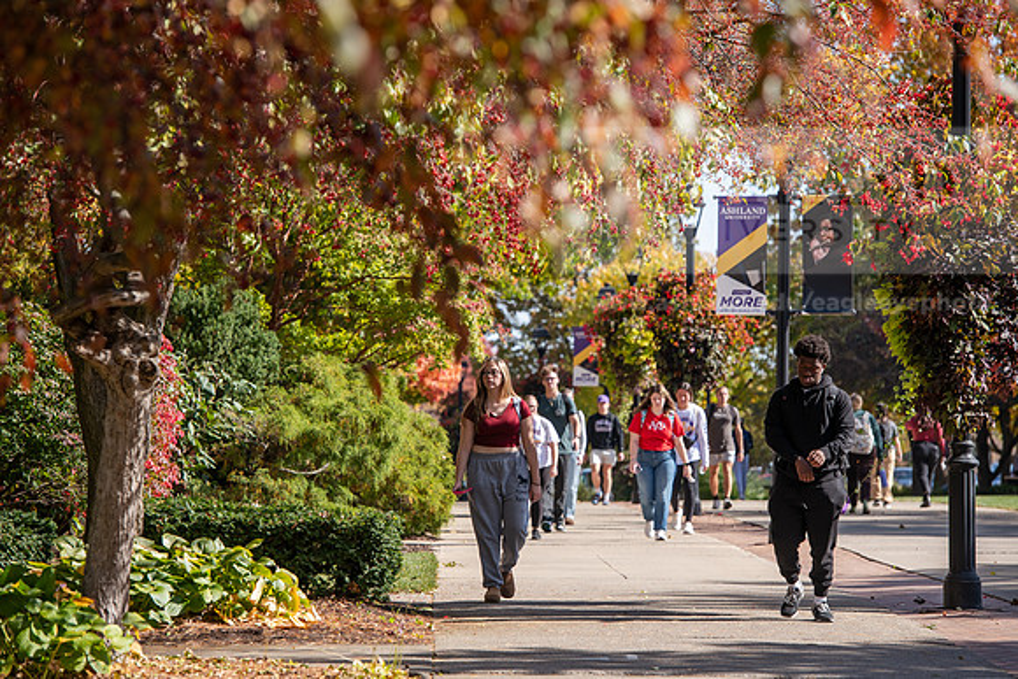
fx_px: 4525
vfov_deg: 8.6
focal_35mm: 160
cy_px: 340
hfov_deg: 12.8
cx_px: 509
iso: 160
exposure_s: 1/320
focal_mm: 160
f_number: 5.6
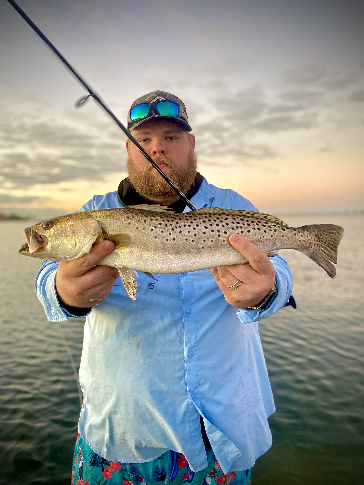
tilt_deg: -4.5
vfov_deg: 67.3
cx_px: 182
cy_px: 242
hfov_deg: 53.1
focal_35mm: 26
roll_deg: +1.5
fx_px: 365
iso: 125
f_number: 1.8
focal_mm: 4.25
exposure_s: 1/81
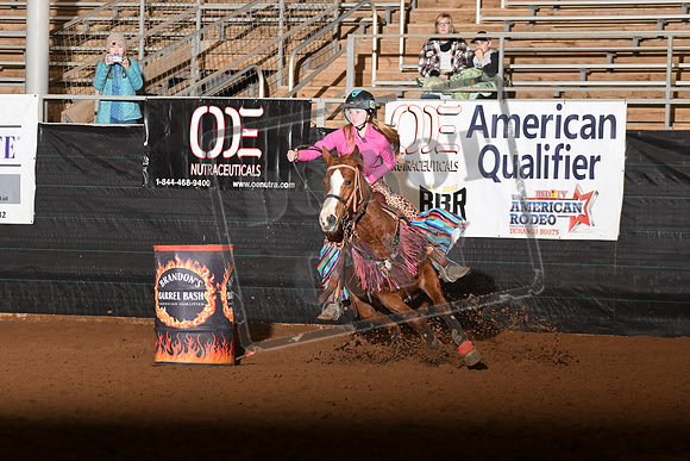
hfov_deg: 9.8
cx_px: 345
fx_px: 4026
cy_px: 230
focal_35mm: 210
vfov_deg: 6.5
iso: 1000
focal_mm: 210
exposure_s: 1/250
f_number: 5.6
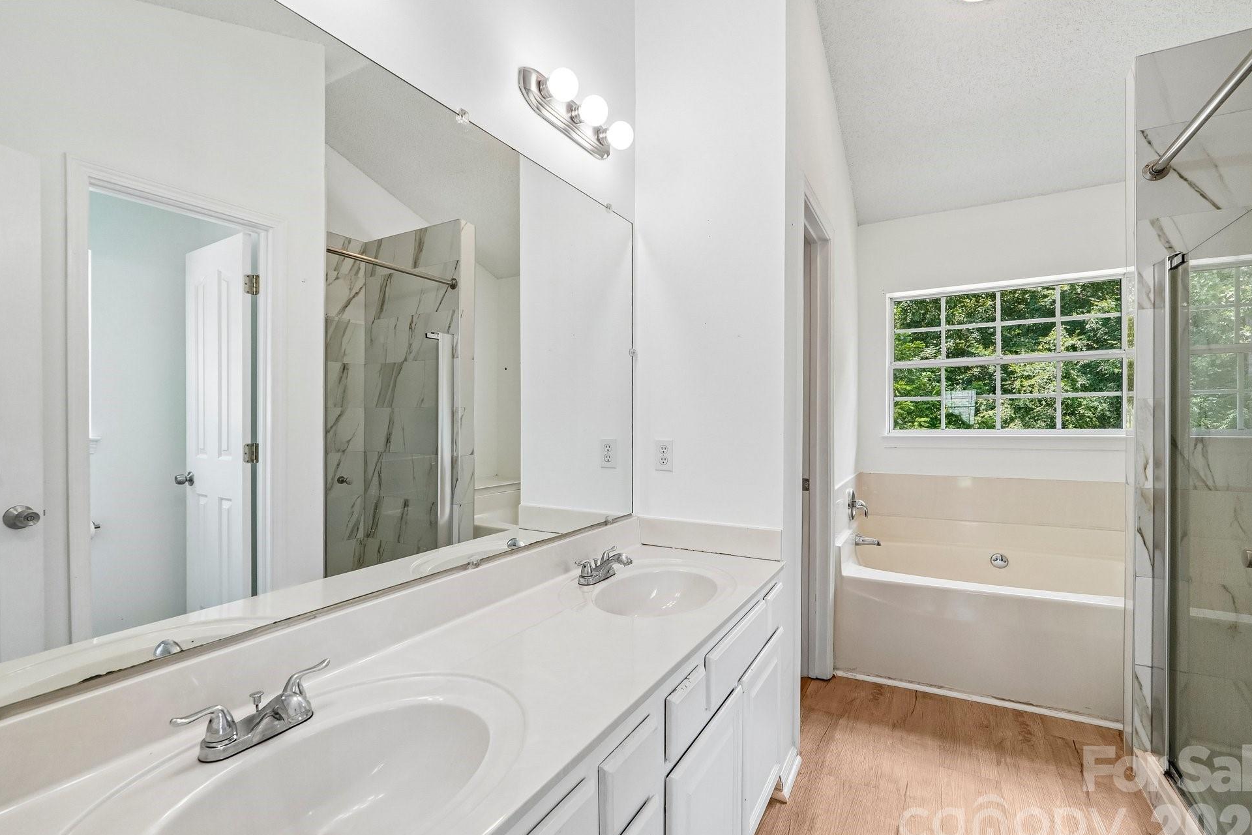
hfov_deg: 96.7
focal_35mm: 16
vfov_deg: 73.7
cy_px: 429
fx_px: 556
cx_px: 623
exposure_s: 1/30
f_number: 8
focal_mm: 10
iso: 320
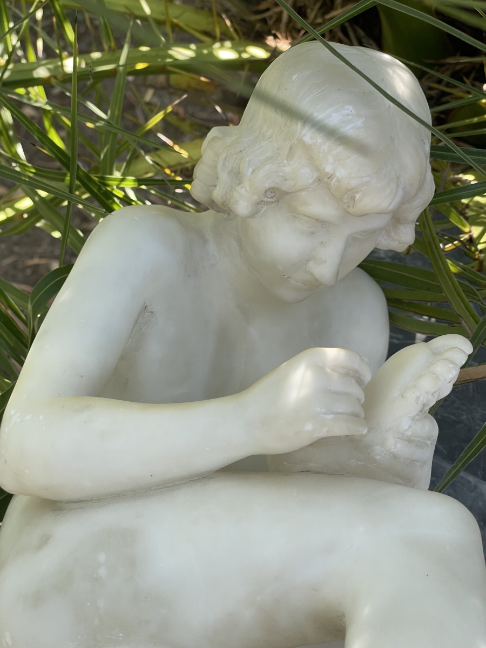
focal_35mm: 52
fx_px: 973
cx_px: 243
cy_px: 324
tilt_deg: -56.4
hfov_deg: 28.0
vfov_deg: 36.8
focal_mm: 6
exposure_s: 1/99
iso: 32
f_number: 2
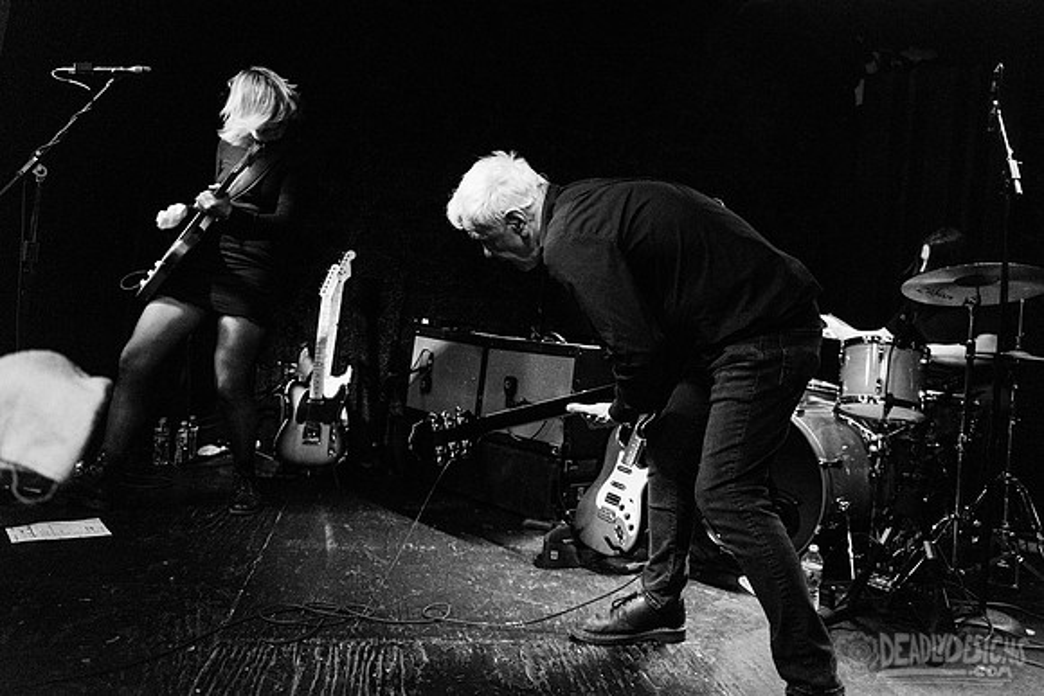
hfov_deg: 61.9
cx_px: 565
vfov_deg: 43.6
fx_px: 868
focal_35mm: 30
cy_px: 310
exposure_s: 1/125
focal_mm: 27
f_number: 3.2
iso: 2500
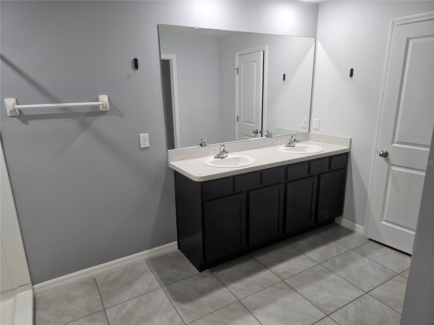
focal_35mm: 23
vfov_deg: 58.9
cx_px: 217
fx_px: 288
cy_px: 162
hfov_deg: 73.9
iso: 160
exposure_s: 1/120
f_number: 1.7
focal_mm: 6.3
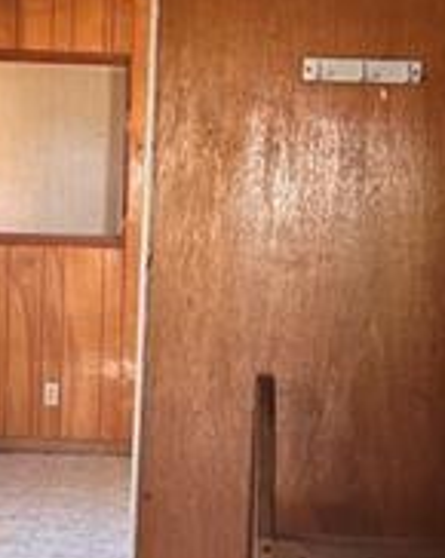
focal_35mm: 99
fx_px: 1634
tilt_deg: -4.9
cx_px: 163
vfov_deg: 19.4
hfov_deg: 15.5
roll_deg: -2.3
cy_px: 313
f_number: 1.78
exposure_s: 1/60
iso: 500
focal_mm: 6.86
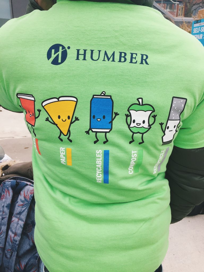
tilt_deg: -19.1
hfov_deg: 48.2
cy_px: 136
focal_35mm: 29
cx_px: 102
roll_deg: -0.1
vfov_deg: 61.7
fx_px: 228
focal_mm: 4.15
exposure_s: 1/1236
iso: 32
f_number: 2.2
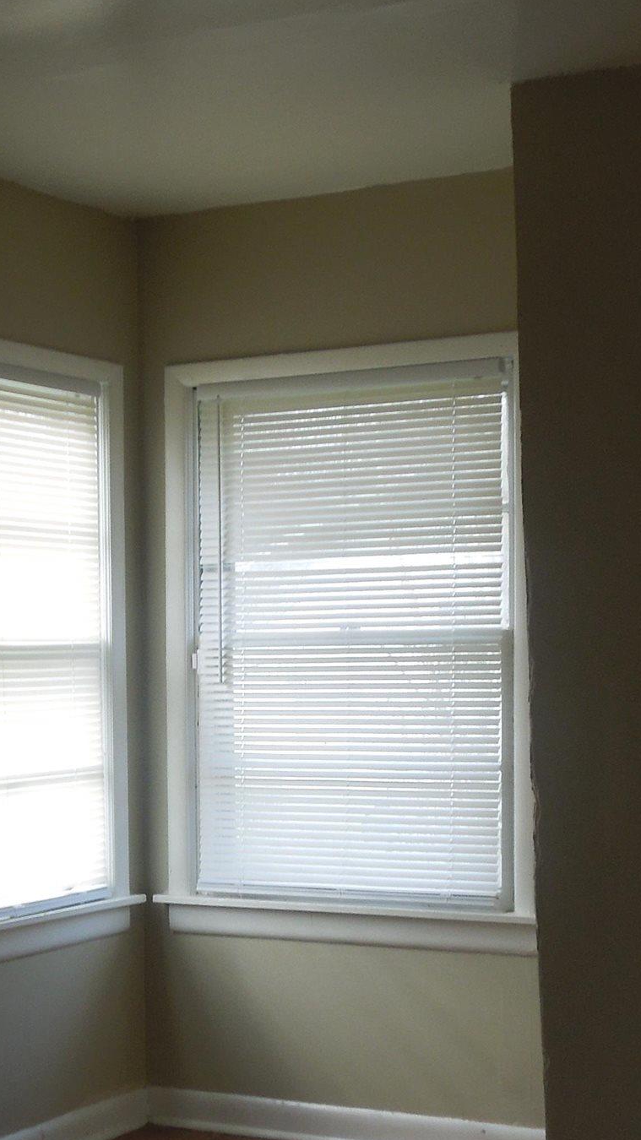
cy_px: 738
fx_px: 1874
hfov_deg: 19.4
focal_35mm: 62
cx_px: 279
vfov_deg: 33.6
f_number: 3.3
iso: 100
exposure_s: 1/50
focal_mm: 4.5
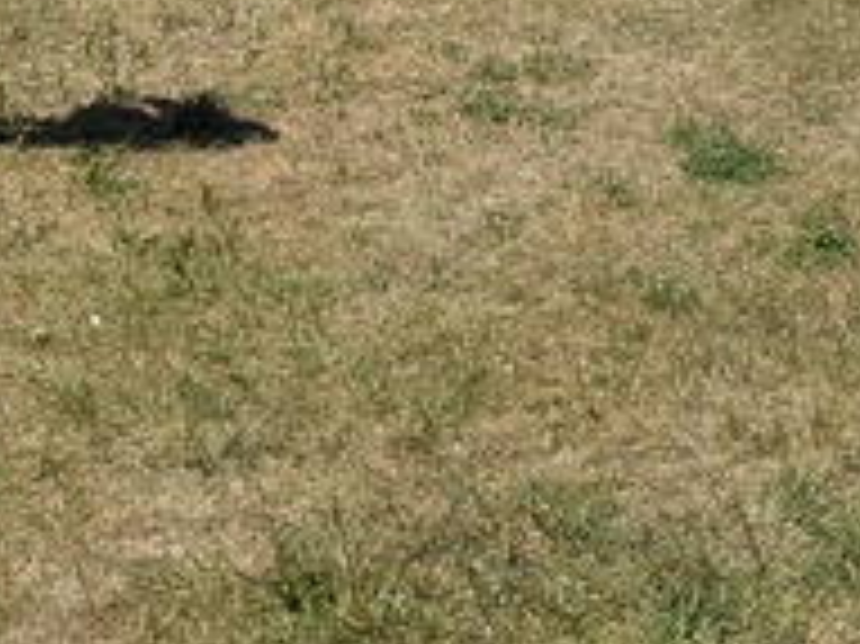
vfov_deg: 10.6
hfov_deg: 15.2
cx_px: 734
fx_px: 3203
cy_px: -606
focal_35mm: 129
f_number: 1.85
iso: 45
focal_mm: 6.81
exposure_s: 1/2899
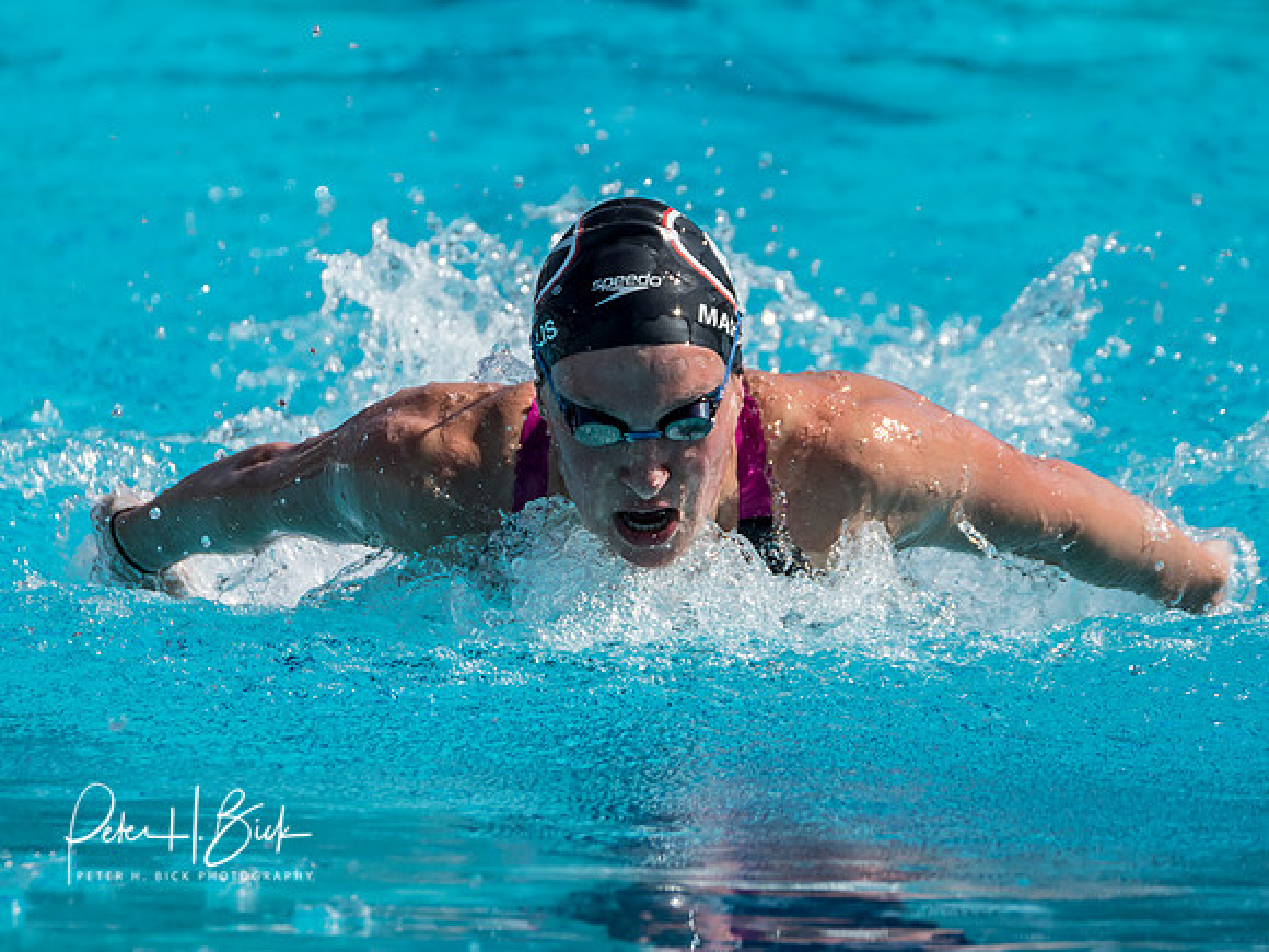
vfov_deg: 2.3
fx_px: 23611
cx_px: 541
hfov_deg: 3.1
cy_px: 487
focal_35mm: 644
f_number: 5.6
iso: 250
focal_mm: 280
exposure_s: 1/1600
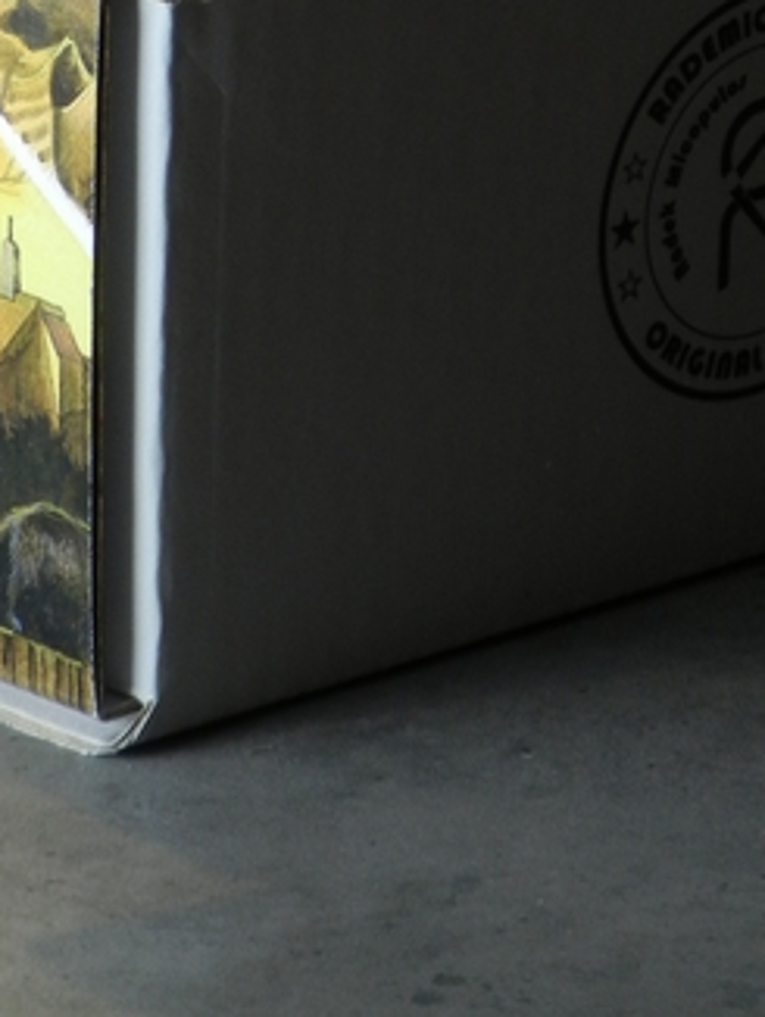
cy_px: -175
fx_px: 24366
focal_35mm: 828
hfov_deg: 1.8
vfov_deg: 2.4
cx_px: 339
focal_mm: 54
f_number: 5.6
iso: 160
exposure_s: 1/44.6
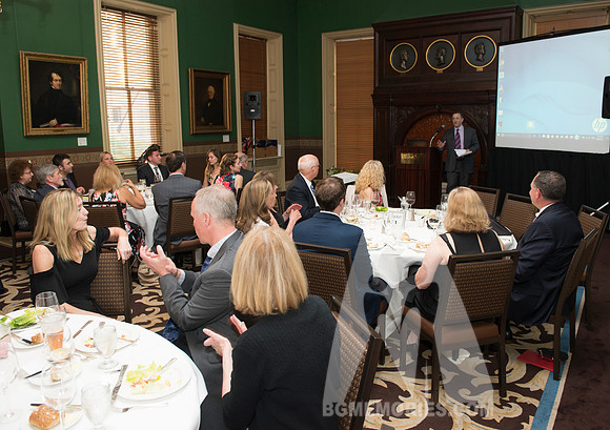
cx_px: 320
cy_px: 197
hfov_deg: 66.4
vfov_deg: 49.5
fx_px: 466
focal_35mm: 27
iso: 1000
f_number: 4
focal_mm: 24
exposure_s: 1/60
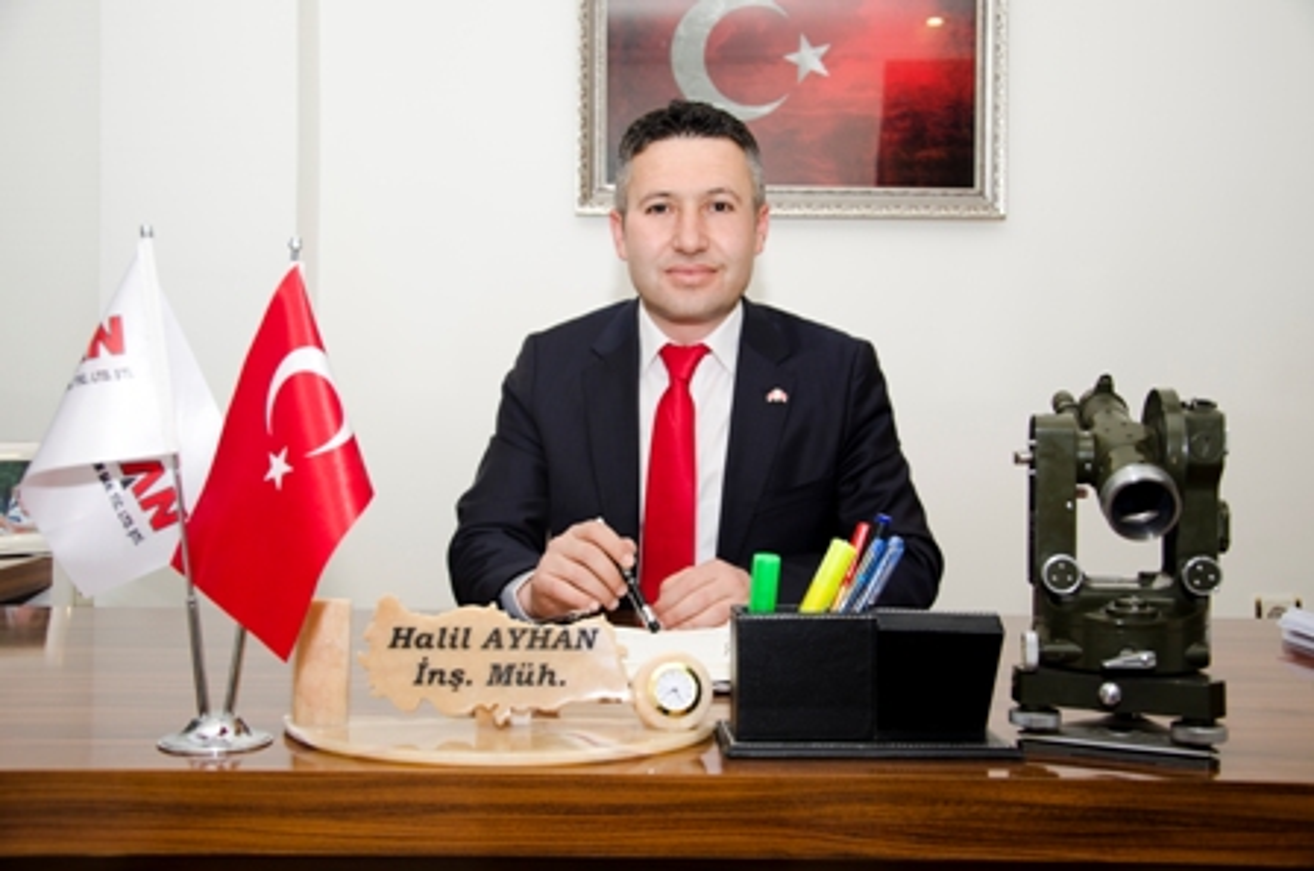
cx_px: 657
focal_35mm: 38
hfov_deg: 51.4
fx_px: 1366
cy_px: 436
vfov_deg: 35.4
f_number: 4
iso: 100
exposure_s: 1/60
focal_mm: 25
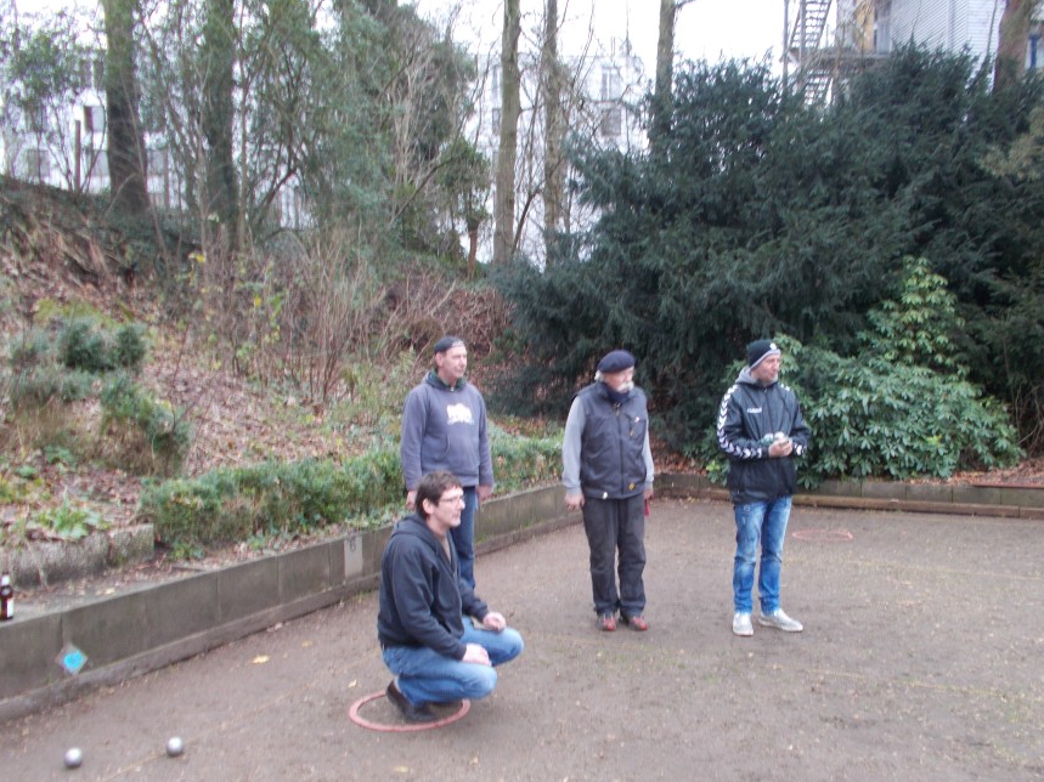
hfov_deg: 58.2
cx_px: 576
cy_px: 455
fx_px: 935
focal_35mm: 31
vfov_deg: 45.3
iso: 80
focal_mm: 4.6
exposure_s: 1/25
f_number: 3.2
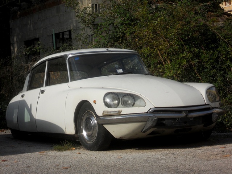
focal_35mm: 108
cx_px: 116
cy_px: 87
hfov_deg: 18.2
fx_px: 724
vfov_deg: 13.7
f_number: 5.9
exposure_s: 1/500
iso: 80
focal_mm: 19.6
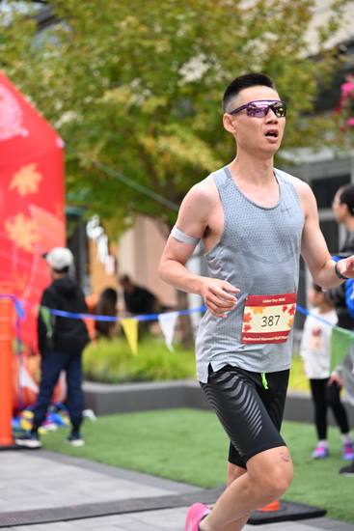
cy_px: 266
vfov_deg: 25.1
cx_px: 177
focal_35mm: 81
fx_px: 1194
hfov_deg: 16.9
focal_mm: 81
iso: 1600
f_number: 2.8
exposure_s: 1/800
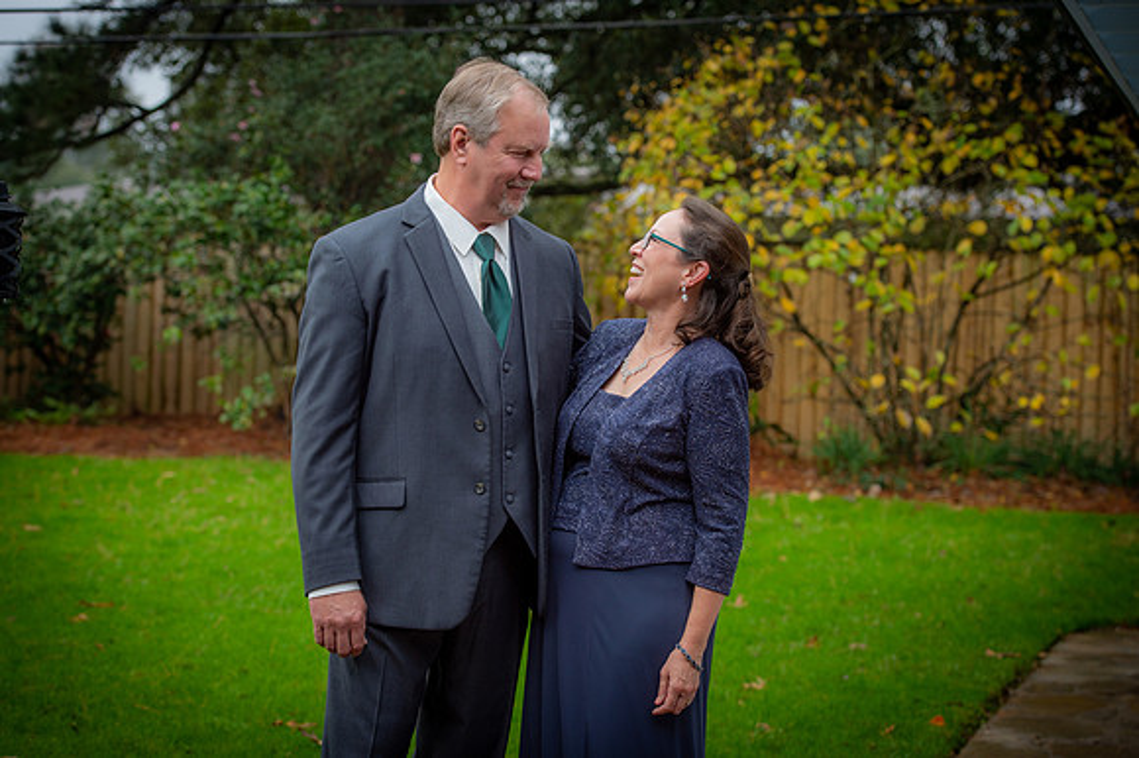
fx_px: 2530
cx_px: 570
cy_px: 379
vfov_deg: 17.0
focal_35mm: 80
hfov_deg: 25.4
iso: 200
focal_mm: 80
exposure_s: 1/200
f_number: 4.5
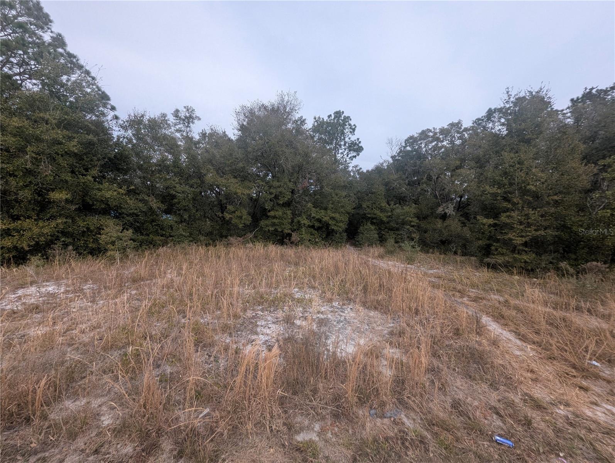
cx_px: 308
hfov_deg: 106.1
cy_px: 232
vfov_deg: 90.1
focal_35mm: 13
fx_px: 231
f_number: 2.2
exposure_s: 1/940
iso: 51
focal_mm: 1.95
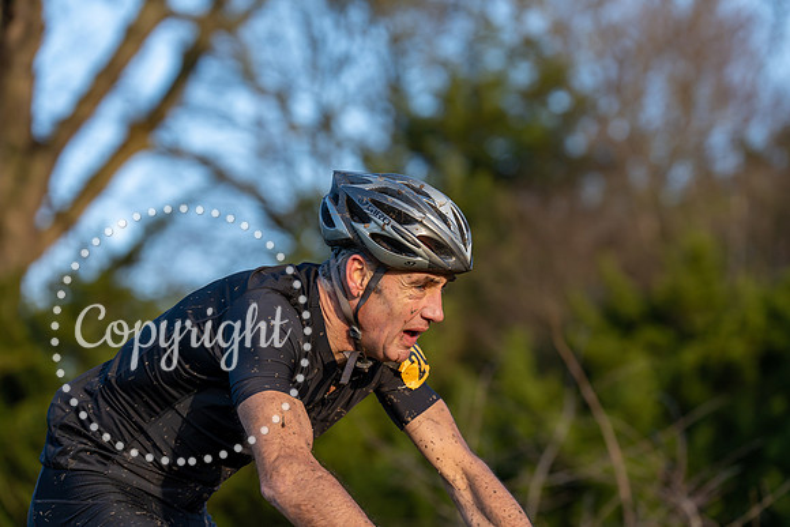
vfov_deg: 9.7
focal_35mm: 141
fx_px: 3095
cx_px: 395
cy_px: 264
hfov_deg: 14.5
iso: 250
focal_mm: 141
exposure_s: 1/1000
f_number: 3.5
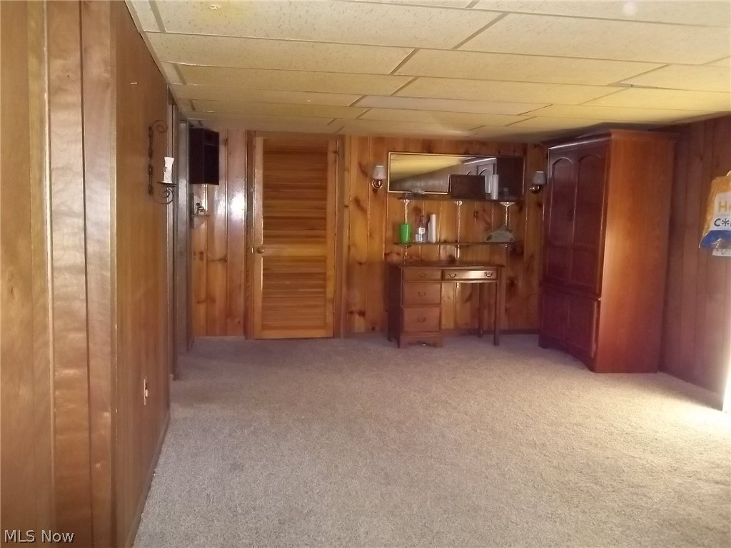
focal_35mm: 32
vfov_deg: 44.2
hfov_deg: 56.8
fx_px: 676
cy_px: 274
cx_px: 366
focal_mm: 5.7
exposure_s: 1/30
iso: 400
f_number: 2.9
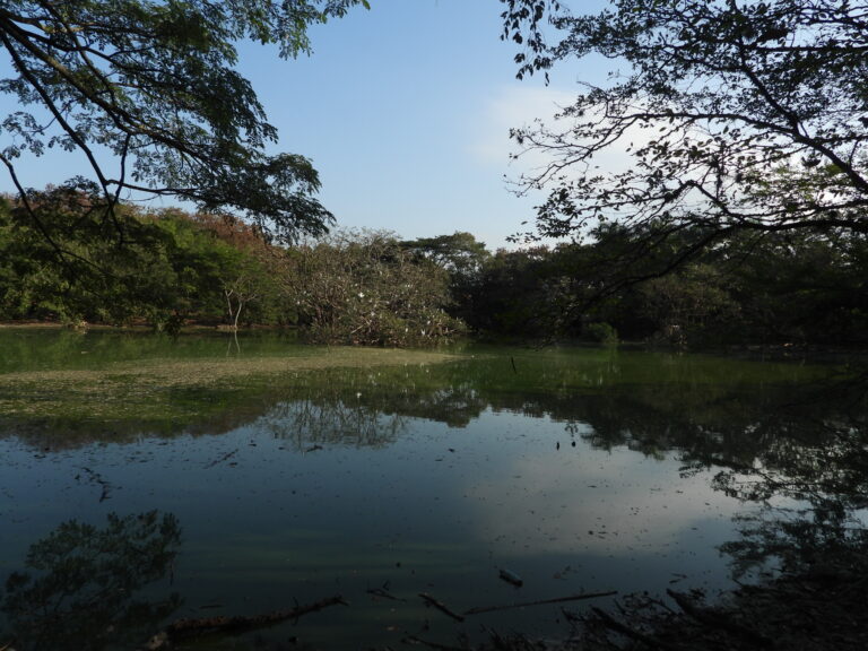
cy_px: 326
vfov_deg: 56.8
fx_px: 602
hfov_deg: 71.6
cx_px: 434
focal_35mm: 24
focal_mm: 4.3
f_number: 2.8
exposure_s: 1/1600
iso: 100
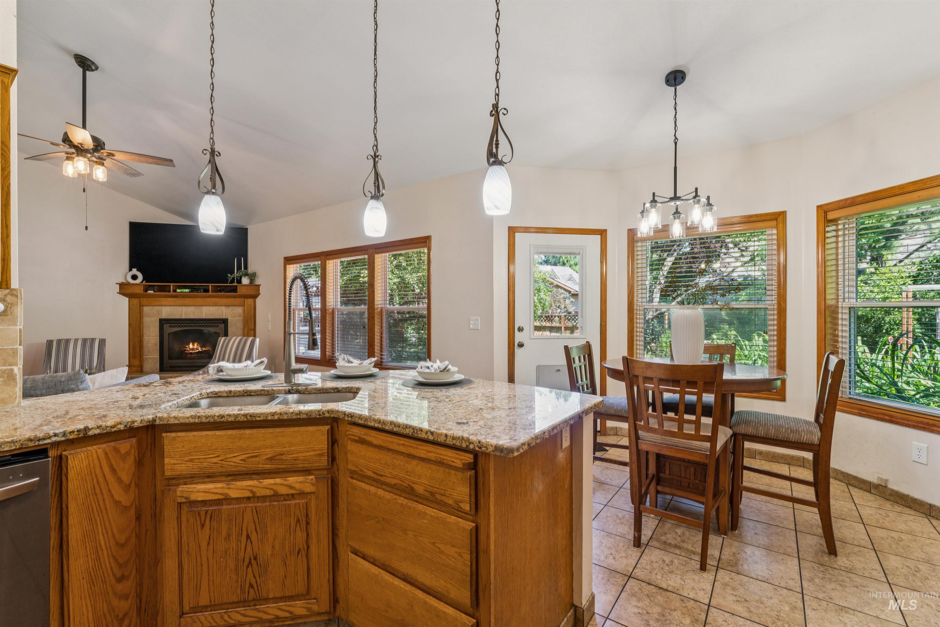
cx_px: 470
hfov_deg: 97.1
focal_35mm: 16
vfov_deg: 74.1
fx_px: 415
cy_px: 314
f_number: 13
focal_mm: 15.9
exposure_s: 1/10
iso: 400
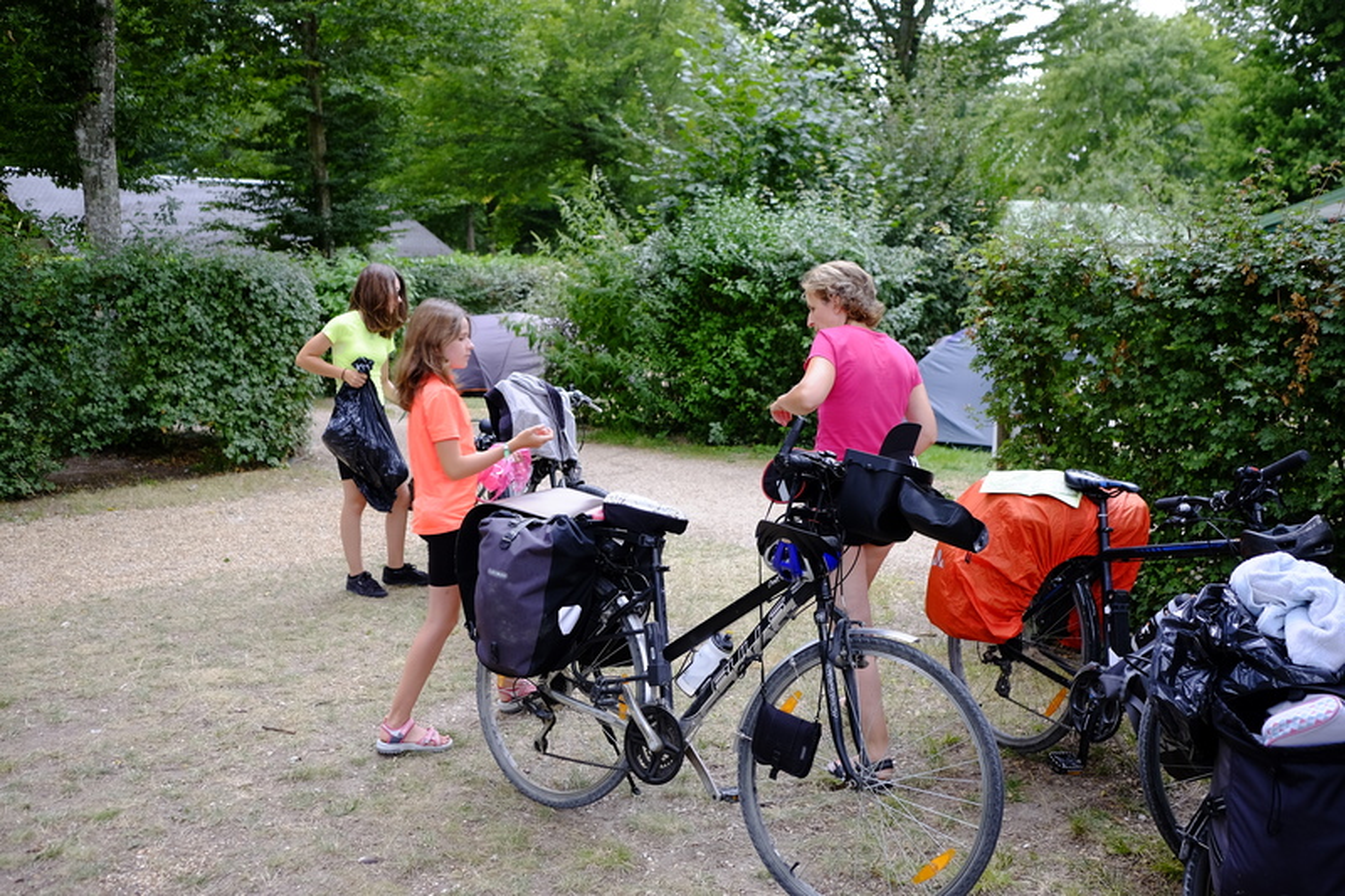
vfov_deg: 37.8
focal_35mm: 35
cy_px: 448
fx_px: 1307
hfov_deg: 54.4
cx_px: 672
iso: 400
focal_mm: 23
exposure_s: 1/140
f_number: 2.8
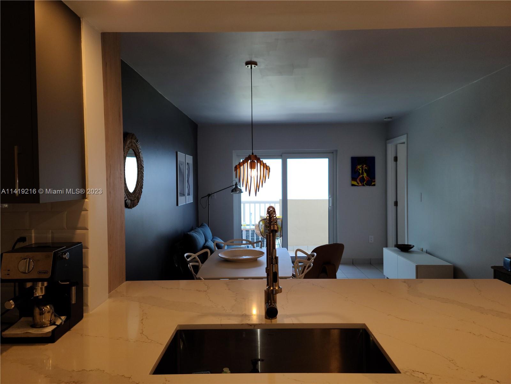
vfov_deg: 49.7
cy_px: 192
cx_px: 256
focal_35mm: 28
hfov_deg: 63.4
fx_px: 413
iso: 32
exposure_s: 1/60
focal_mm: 5.9
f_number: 2
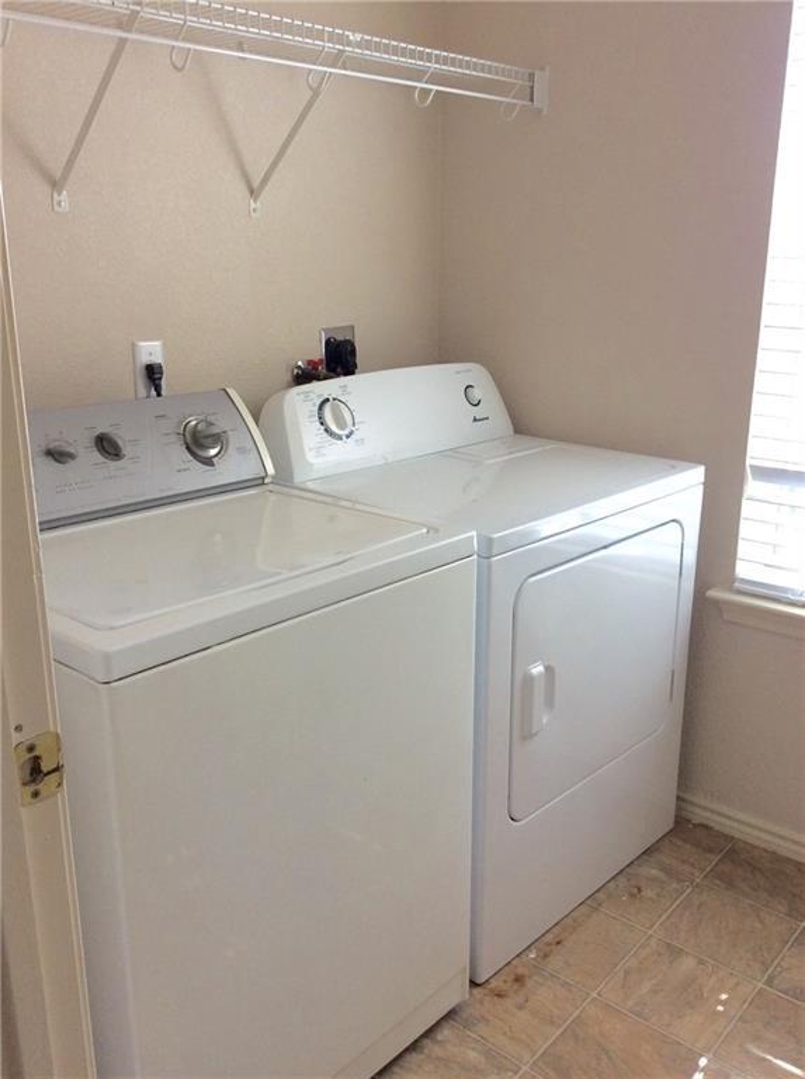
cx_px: 402
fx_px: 996
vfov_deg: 56.9
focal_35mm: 32
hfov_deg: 44.0
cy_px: 540
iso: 64
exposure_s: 1/24
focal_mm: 3.3
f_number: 2.4
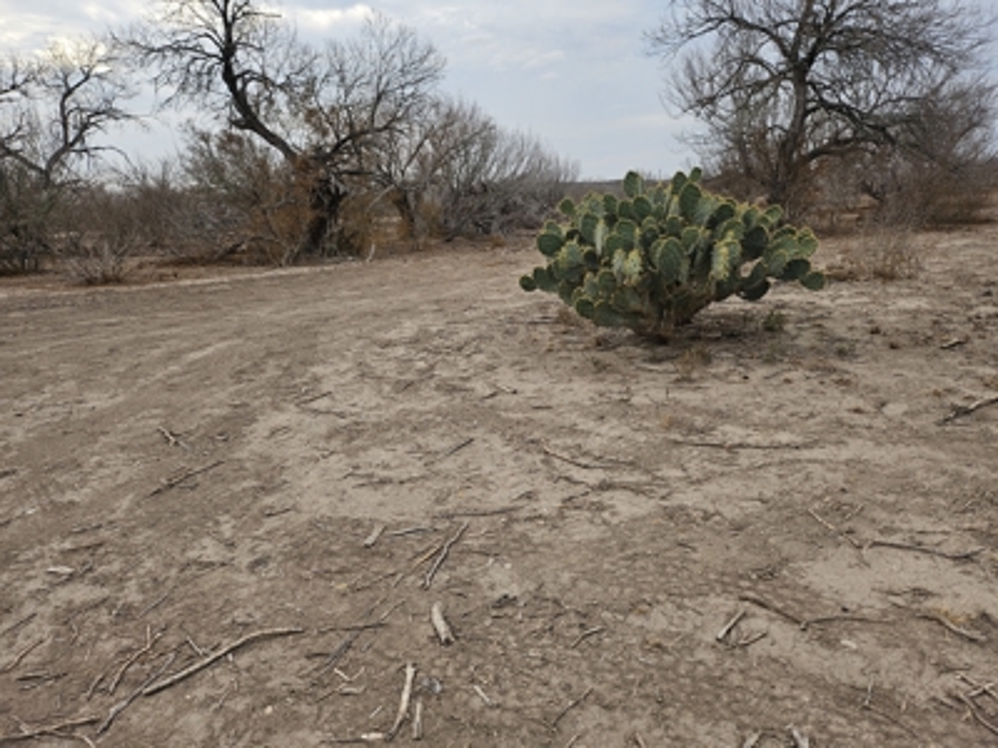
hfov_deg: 71.6
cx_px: 499
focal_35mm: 24
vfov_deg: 56.8
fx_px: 692
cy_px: 374
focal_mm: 5
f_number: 1.8
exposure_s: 1/955
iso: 50
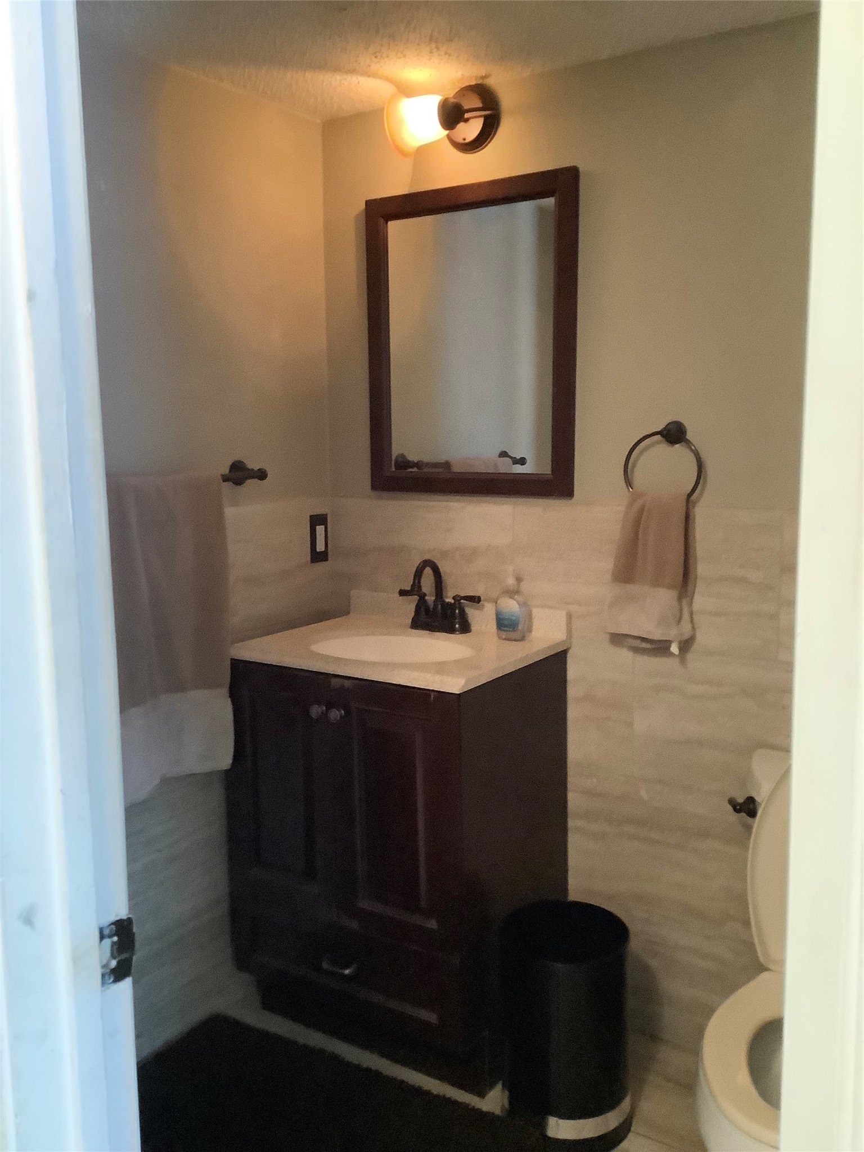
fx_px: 1032
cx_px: 432
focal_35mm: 31
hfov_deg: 45.4
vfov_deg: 58.4
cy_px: 576
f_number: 2.4
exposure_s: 1/24
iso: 800
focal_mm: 3.3
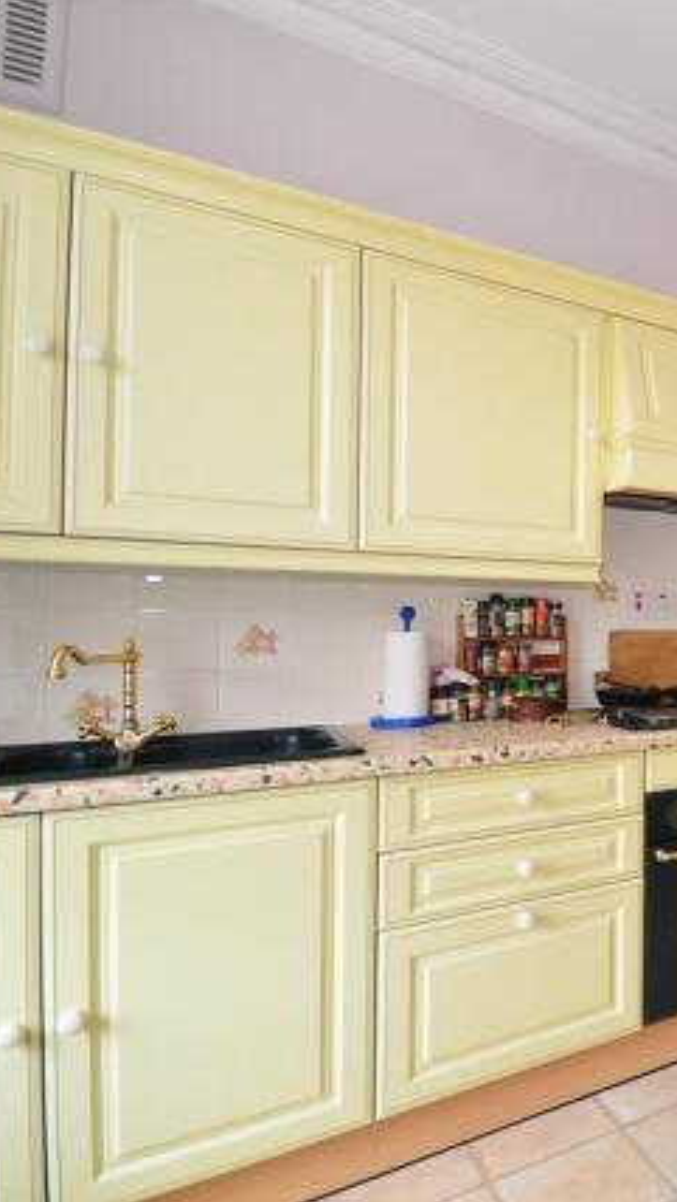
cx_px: 840
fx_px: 765
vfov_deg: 76.3
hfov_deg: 35.6
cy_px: 601
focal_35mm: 24
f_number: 4
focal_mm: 10
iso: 100
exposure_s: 1/25
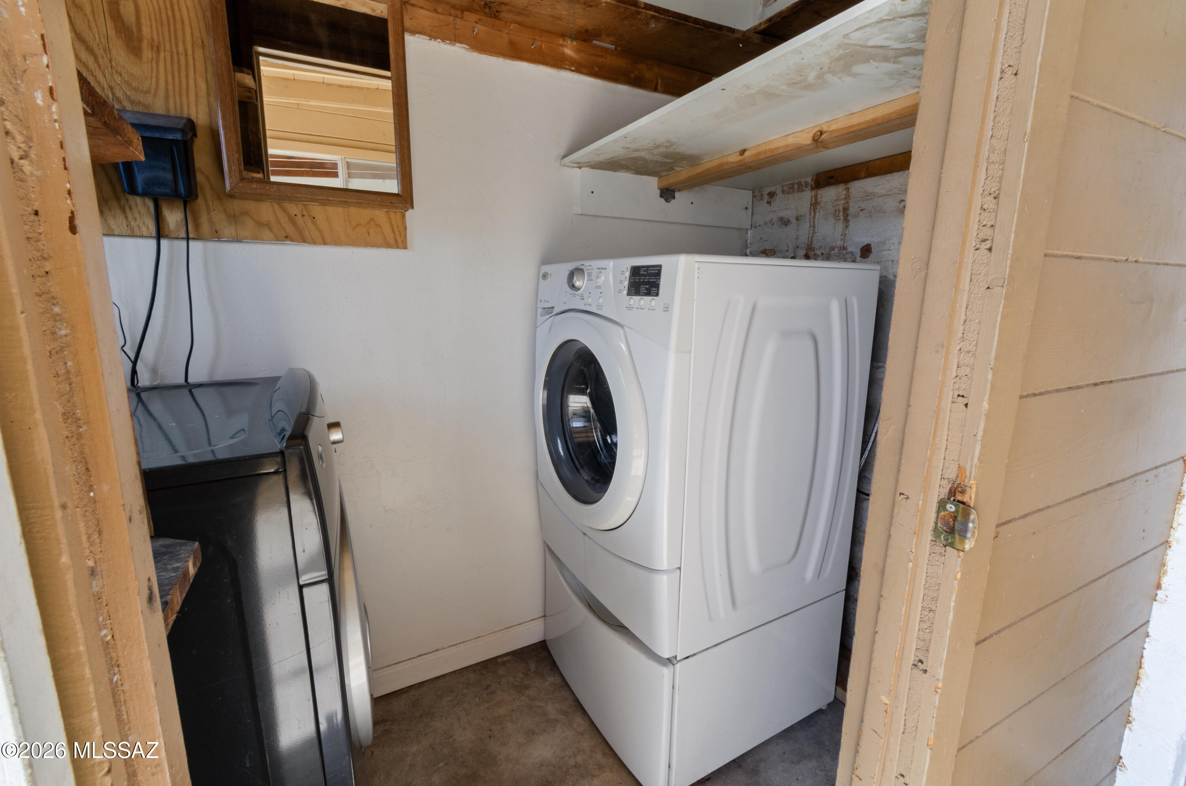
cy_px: 393
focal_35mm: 15
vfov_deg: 77.1
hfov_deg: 100.5
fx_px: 493
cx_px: 593
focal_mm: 10
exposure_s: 1/2.5
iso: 200
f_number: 22
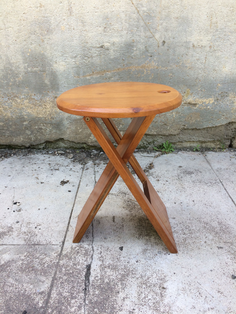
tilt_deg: -28.7
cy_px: 157
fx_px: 264
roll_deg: +0.5
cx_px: 118
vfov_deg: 61.7
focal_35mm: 29
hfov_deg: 48.2
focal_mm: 4.15
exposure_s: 1/159
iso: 32
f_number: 2.2
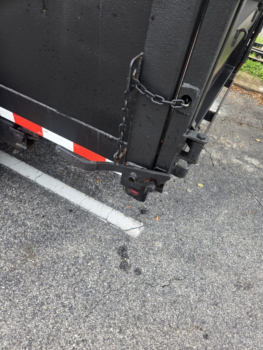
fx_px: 233
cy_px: 175
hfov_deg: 58.9
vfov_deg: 73.9
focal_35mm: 23
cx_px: 132
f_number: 1.8
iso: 32
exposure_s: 1/180
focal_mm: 5.4
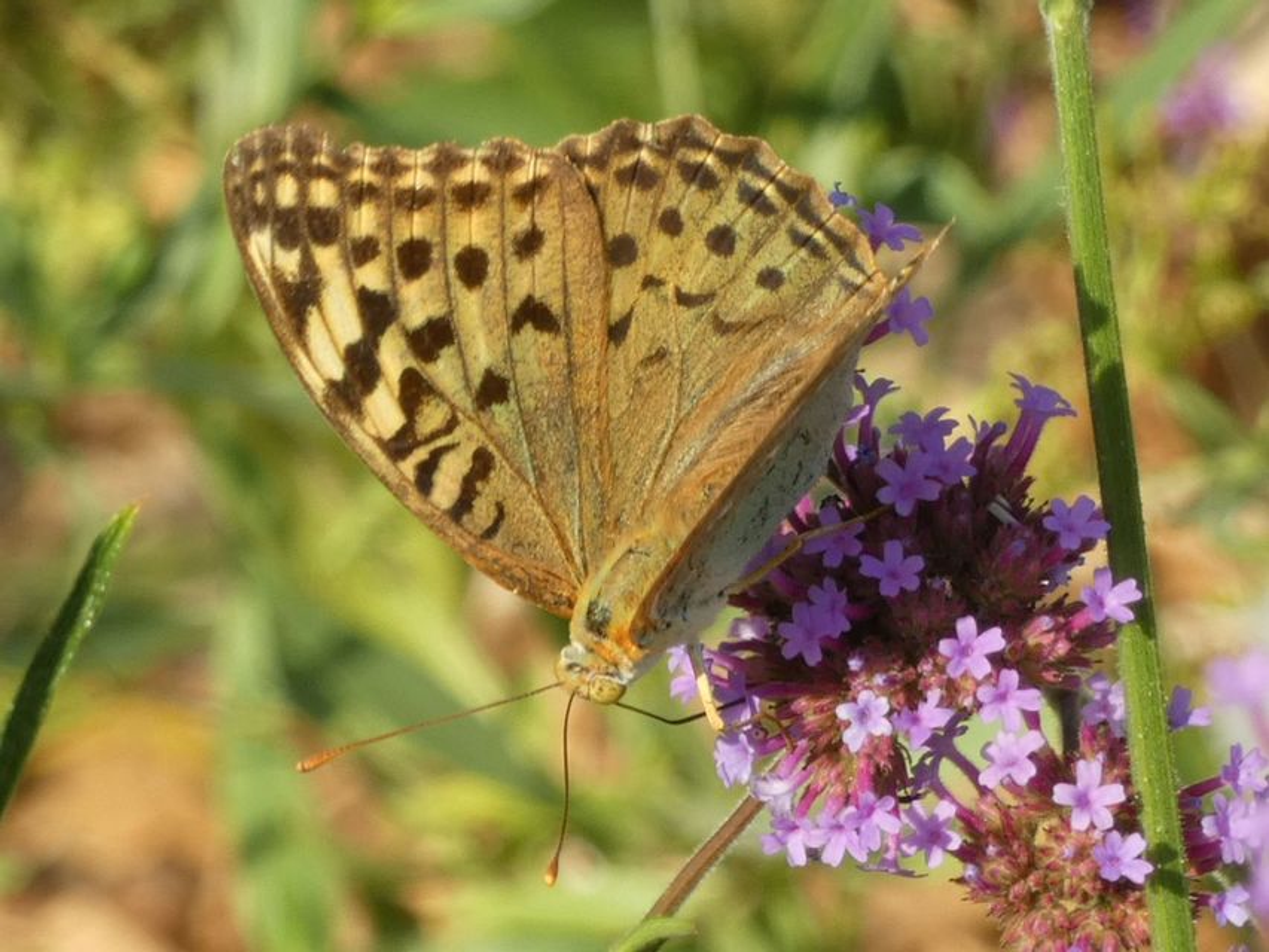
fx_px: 13273
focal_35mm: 362
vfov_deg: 4.1
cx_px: 634
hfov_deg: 5.5
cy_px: 476
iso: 80
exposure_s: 1/80
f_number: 5.6
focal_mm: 64.9
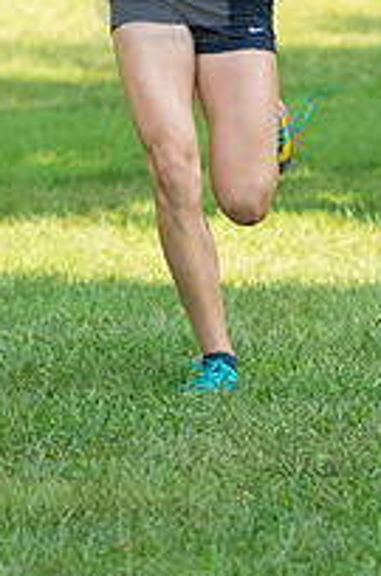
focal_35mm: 446
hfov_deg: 3.1
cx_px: 162
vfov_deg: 4.6
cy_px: -34
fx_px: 7116
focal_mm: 135
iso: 2000
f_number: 5
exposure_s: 1/1600
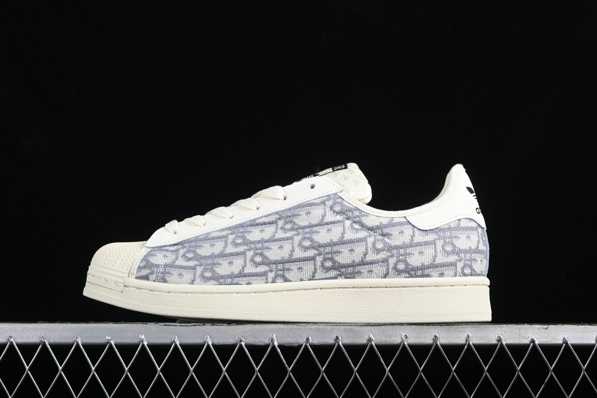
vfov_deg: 18.2
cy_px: 199
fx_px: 1244
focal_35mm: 75
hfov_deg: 27.0
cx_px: 298
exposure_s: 1/200
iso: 200
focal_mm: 50
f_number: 7.1
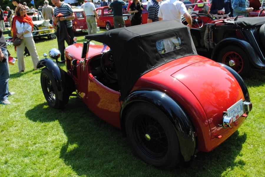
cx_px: 132
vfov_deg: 40.1
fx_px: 243
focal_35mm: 33
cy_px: 88
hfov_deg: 57.2
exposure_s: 1/125
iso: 100
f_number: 7.1
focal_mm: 22
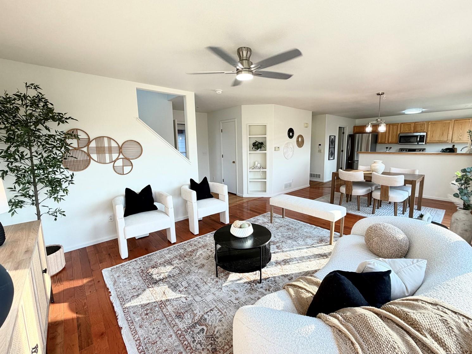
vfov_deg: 81.7
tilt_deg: -8.6
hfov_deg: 98.1
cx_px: 243
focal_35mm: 15
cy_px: 173
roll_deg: +1.3
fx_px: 205
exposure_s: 1/120
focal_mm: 2.22
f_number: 2.2
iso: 80
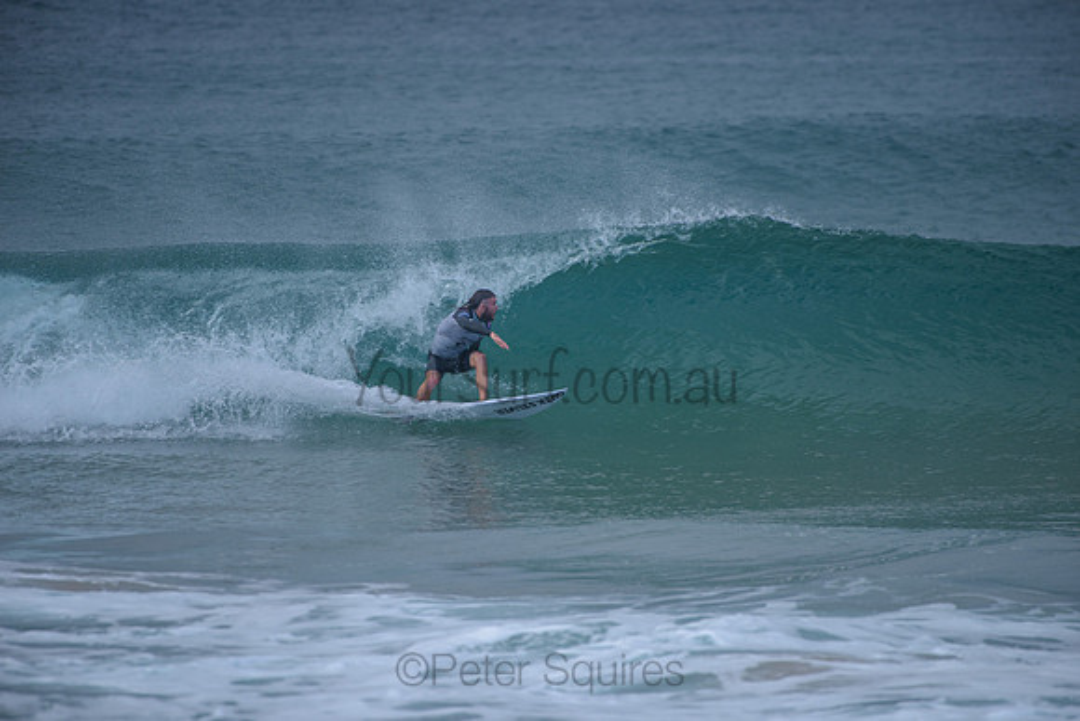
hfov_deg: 4.1
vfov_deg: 2.7
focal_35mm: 507
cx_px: 540
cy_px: 360
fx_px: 15218
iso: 180
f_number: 5.6
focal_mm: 500
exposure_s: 1/800
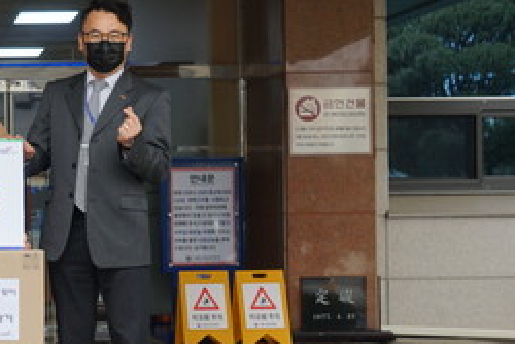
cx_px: -101
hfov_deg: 22.3
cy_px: 227
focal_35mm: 84
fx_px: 1202
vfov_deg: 16.3
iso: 100
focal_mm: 35
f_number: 5.6
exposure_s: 1/80
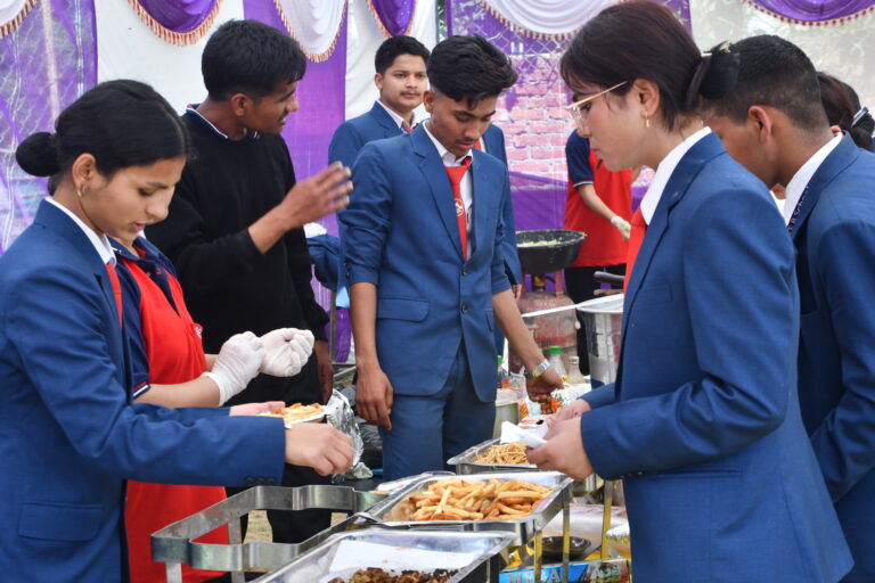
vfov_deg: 18.2
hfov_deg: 27.0
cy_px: 292
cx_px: 438
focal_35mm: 75
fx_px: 1823
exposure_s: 1/250
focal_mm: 50
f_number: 5.6
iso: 400
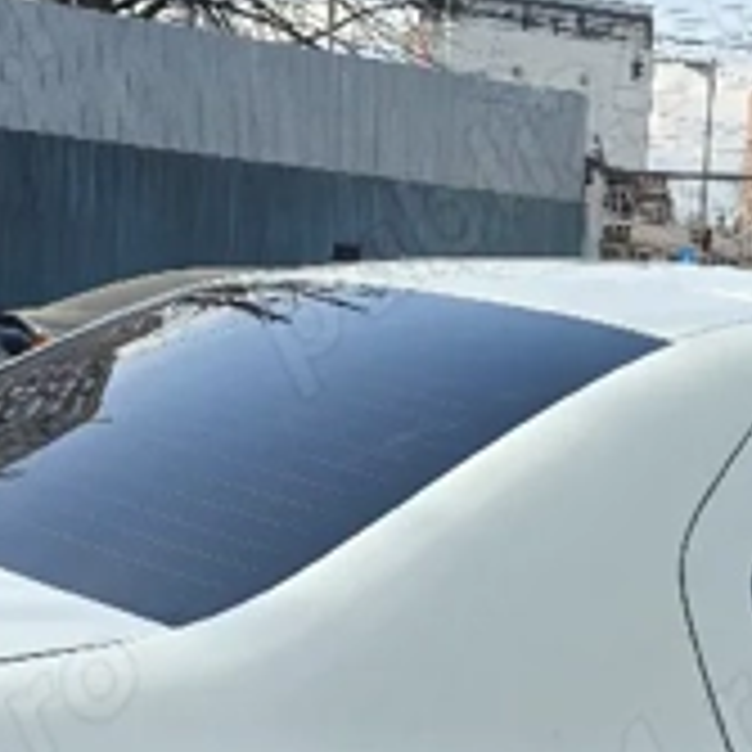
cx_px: 725
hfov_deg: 22.9
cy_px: 874
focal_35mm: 73
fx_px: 1794
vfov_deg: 22.1
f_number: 1.6
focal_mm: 6.06
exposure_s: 1/2000
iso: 125
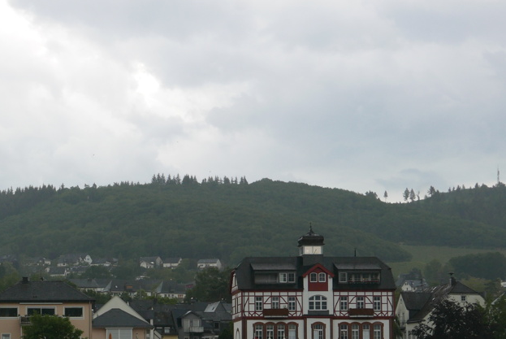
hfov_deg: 20.8
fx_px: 1351
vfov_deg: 14.1
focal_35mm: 96
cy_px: 317
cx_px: 53
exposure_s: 1/125
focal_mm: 22.7
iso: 200
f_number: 5
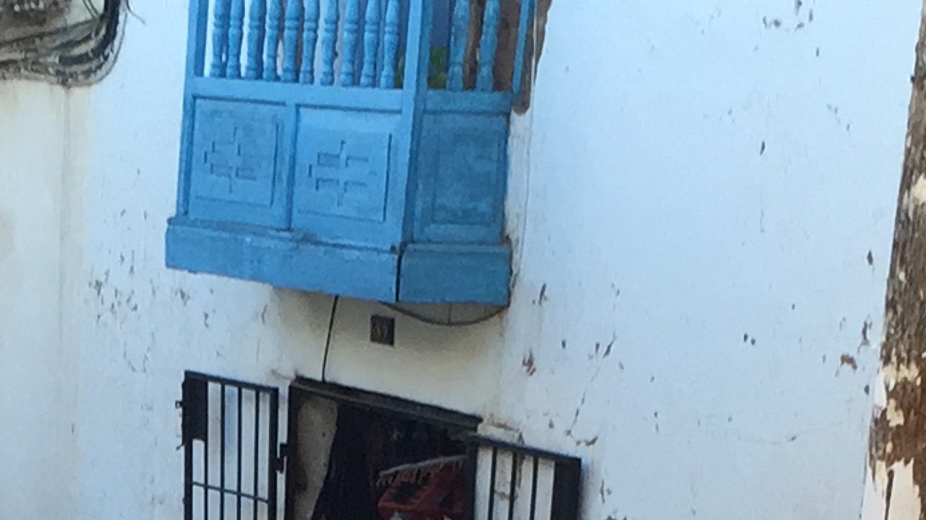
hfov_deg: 14.3
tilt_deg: -20.3
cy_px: 1337
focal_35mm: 149
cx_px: 92
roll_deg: -1.8
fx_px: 3658
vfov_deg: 7.5
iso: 50
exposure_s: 1/120
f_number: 2.2
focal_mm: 4.15
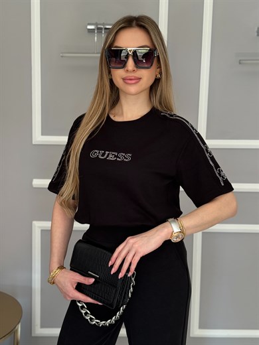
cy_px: 172
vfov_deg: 39.7
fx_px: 479
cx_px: 130
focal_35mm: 48
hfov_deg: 30.3
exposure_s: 1/74
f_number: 1.78
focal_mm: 6.76
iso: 100
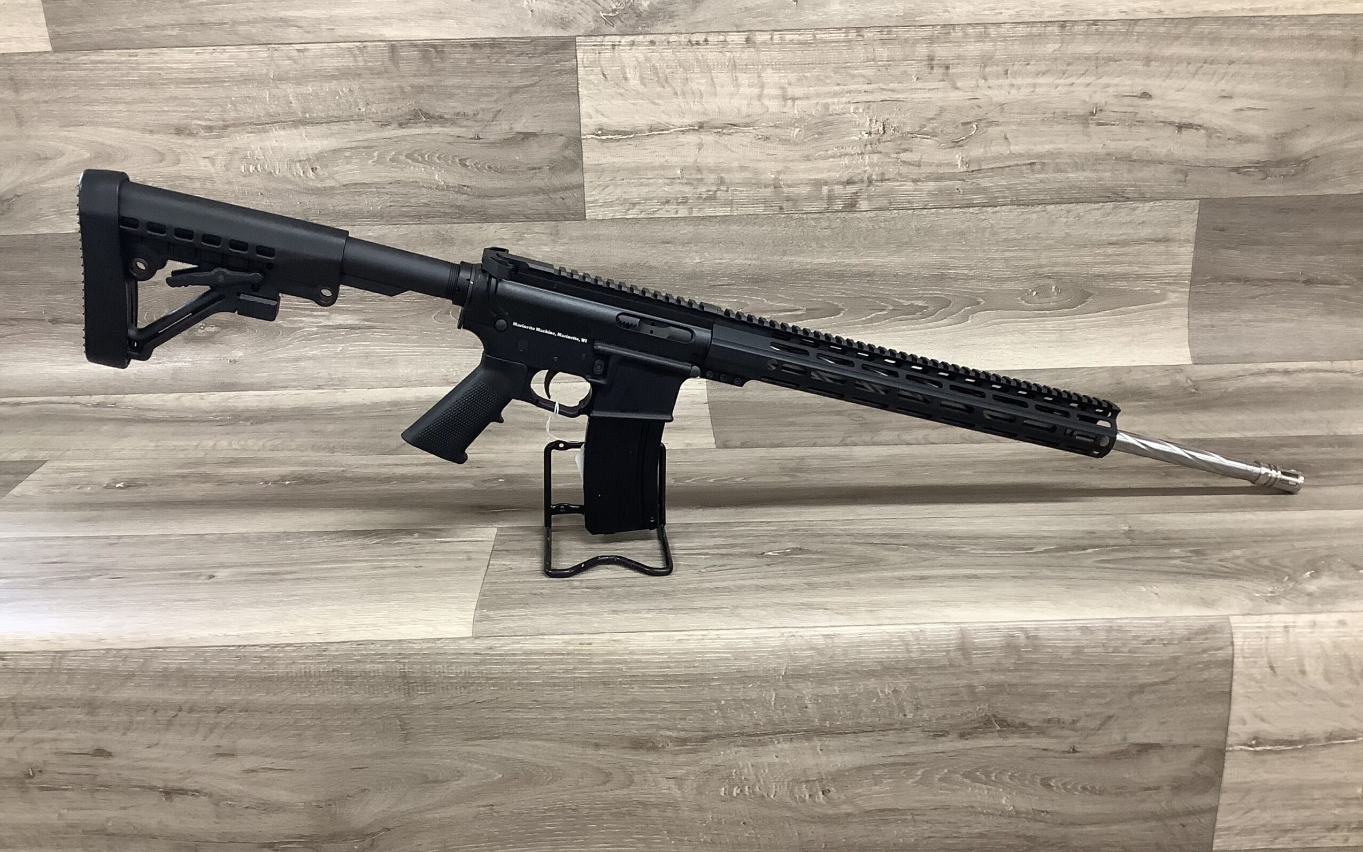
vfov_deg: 38.3
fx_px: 1226
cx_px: 680
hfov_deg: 58.1
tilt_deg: -22.6
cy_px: 466
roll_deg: +0.3
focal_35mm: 33
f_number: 2.4
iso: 125
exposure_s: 1/60
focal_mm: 3.3
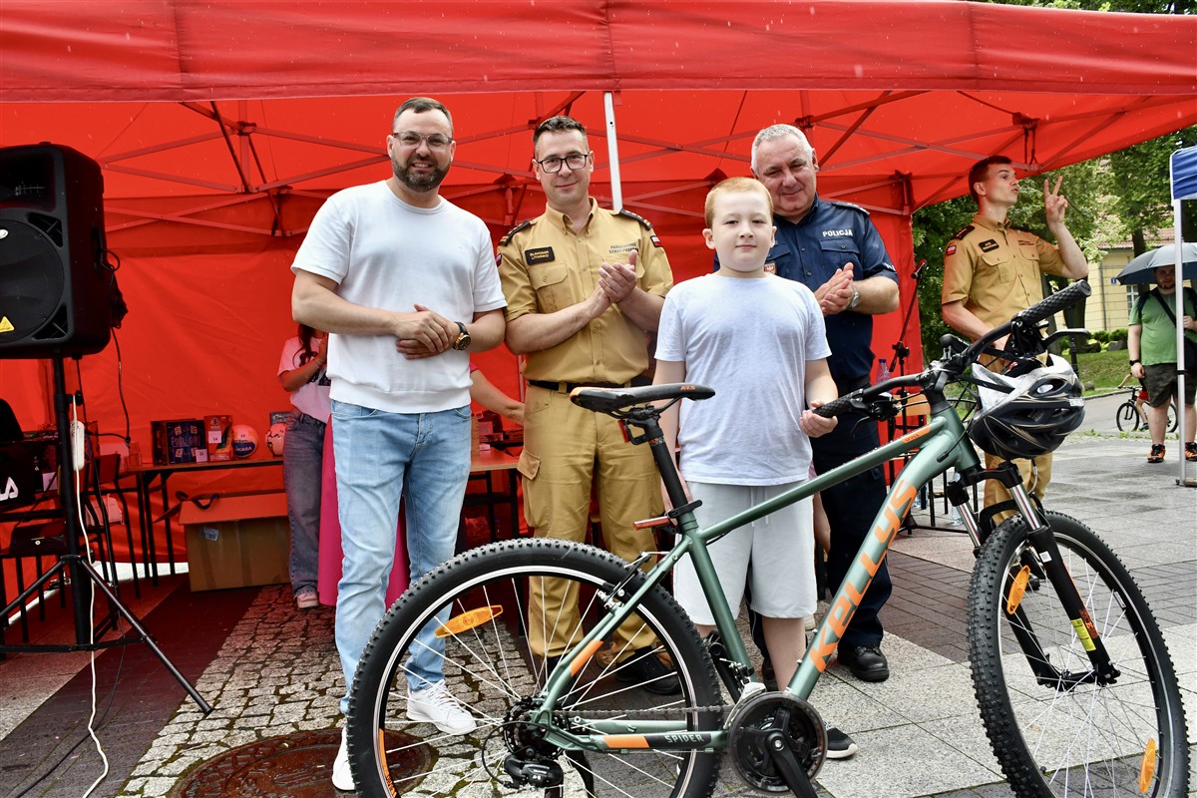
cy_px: 399
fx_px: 898
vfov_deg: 47.9
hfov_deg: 67.4
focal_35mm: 27
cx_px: 598
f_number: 6.3
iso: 640
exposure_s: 1/640
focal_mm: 18
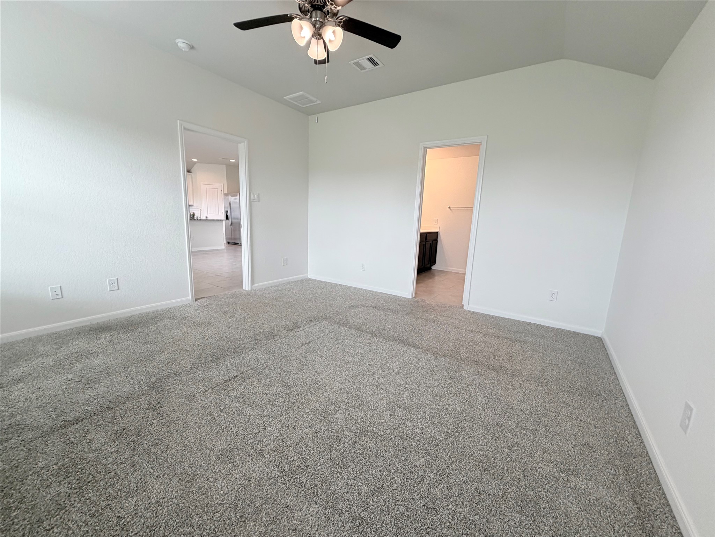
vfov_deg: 85.7
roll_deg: -2.8
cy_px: 268
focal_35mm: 14
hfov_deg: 102.1
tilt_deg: -11.4
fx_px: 289
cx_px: 358
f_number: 2.2
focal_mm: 2.22
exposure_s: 1/120
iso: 160
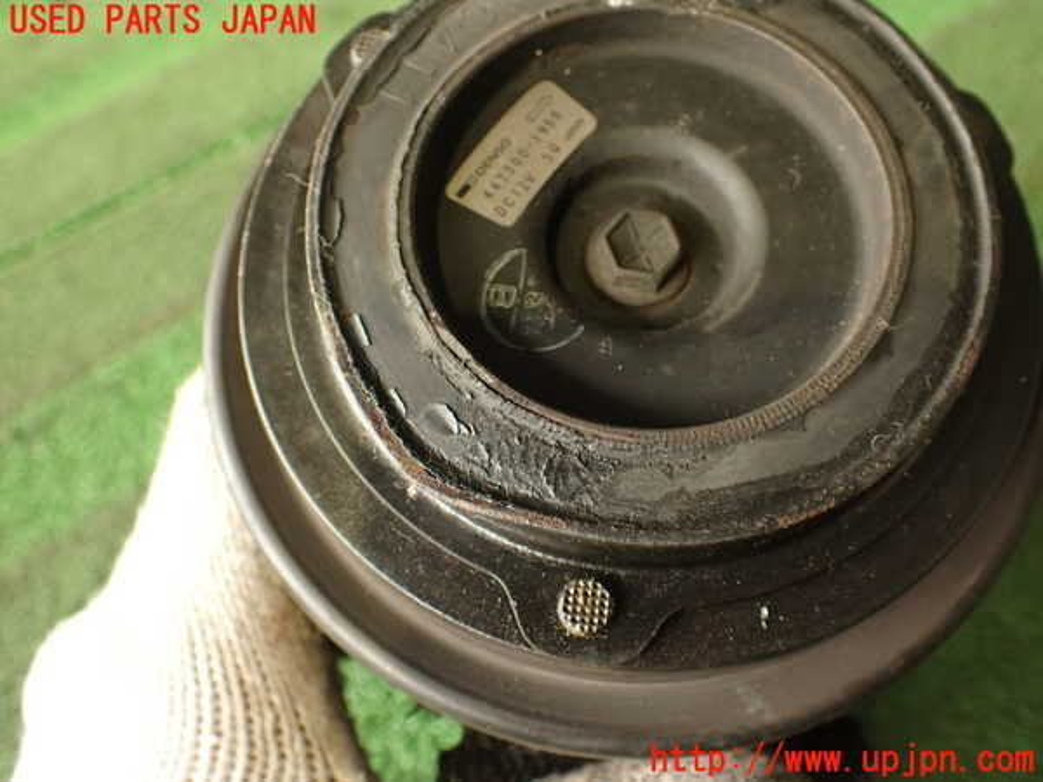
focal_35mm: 32
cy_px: 391
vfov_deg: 44.2
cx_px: 522
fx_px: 964
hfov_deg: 56.8
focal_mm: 5.79
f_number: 2.4
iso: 250
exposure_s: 1/30
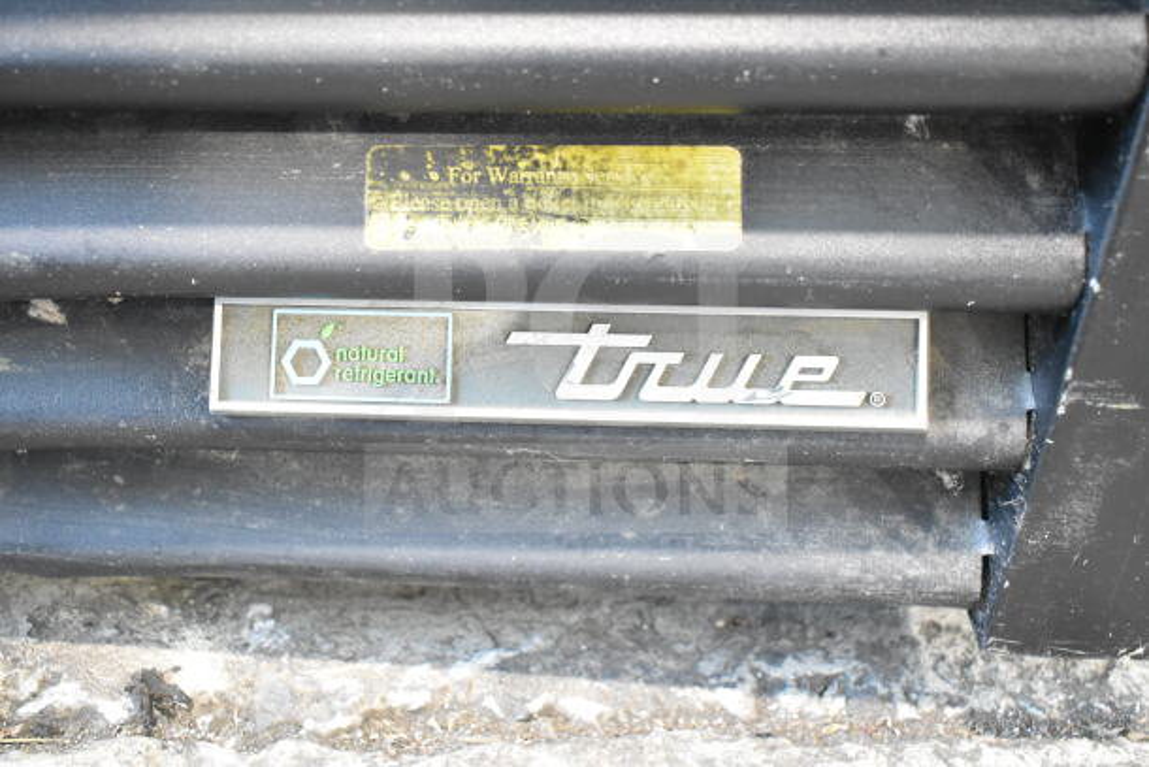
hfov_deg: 53.1
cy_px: 384
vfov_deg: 36.9
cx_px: 574
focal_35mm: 36
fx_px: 1149
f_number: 4
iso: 5000
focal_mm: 24
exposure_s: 1/40
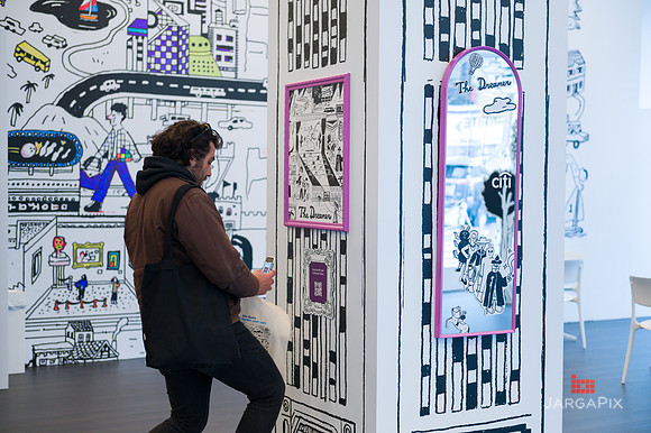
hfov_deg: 36.3
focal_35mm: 55
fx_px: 994
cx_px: 326
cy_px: 216
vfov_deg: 24.6
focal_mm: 55
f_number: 3.5
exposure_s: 1/200
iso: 1600
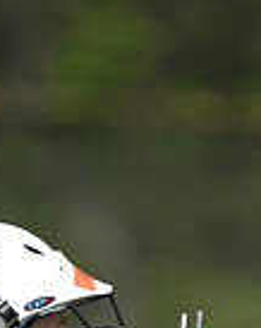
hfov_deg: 1.1
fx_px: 13098
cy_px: 611
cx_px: 5
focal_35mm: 1352
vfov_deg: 1.4
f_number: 4
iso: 640
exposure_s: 1/5000
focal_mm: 340
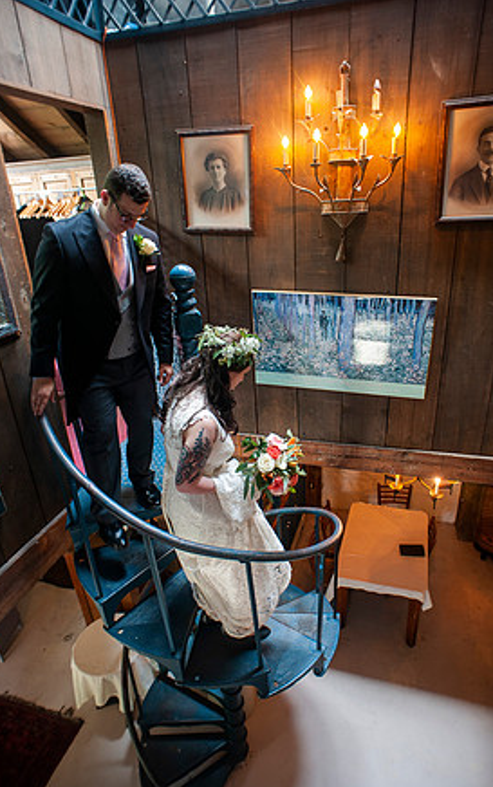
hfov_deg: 57.3
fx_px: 451
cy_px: 404
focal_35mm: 21
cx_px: 259
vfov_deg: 82.2
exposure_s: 1/40
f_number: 2.8
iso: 1000
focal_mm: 20
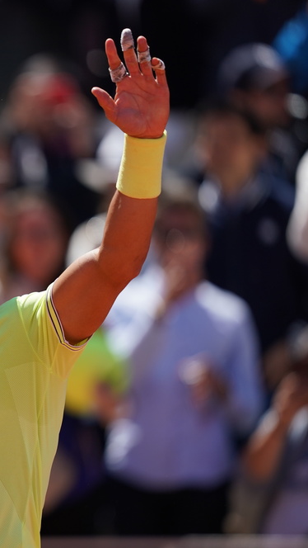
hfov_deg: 1.9
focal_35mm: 631
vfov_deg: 3.4
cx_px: -102
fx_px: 9152
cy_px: 274
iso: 250
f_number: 2.8
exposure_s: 1/4000
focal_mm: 400
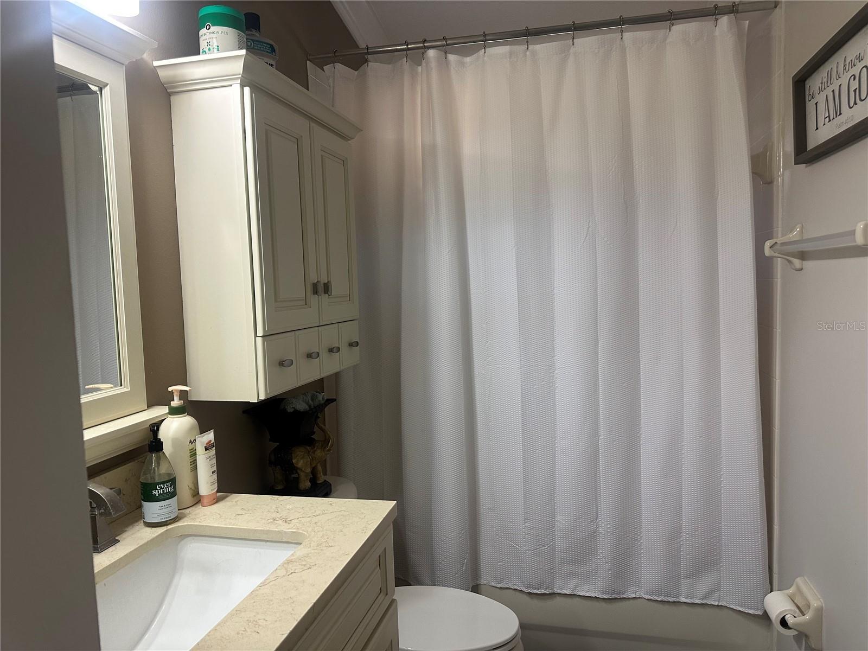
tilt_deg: -3.7
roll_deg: +1.5
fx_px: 602
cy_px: 326
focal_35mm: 24
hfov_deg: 71.6
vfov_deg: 56.8
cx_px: 434
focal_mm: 6.86
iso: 200
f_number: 1.78
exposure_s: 1/120
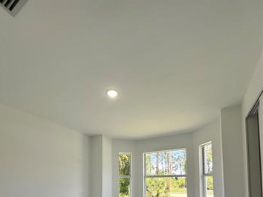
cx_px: 130
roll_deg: +0.0
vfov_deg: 59.4
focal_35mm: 19
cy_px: 174
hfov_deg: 84.7
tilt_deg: +3.2
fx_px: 144
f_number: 2.2
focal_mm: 2.22
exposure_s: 1/156
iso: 40
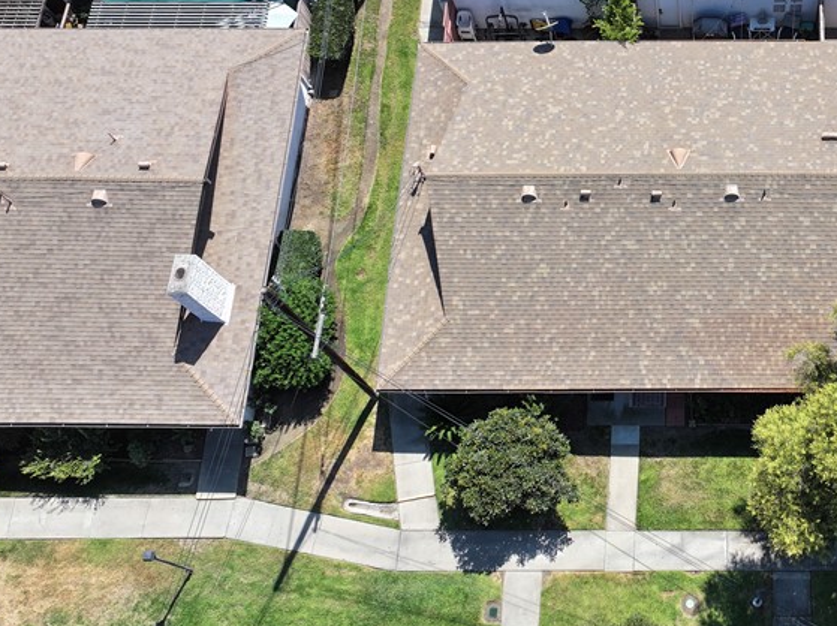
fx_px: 1063
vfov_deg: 32.7
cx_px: 699
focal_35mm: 44
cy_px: 234
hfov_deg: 40.7
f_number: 2.8
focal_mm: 12.29
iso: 100
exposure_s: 1/1000
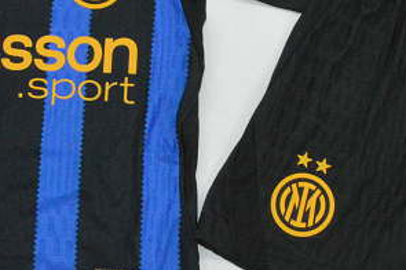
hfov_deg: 23.8
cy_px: 102
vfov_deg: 16.0
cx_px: 217
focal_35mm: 85
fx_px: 962
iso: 6400
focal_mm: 21
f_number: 25
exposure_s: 1/160
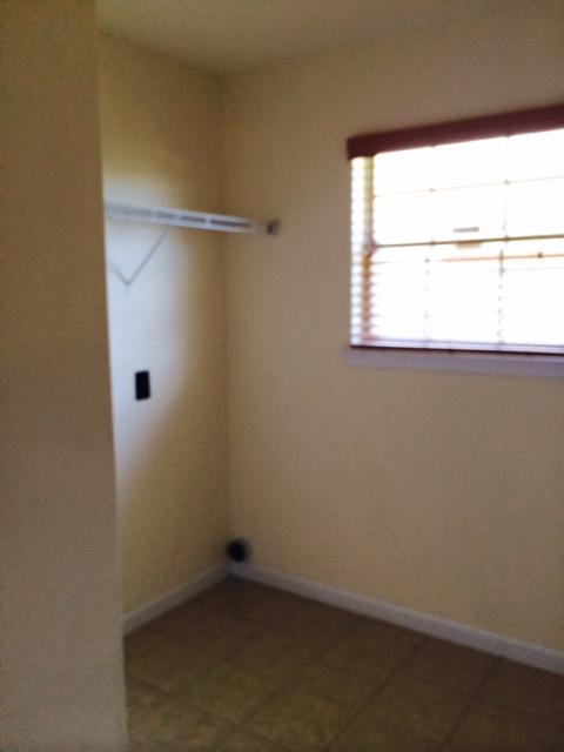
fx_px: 652
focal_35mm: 30
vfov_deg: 60.0
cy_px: 376
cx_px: 282
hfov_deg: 46.8
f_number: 2.2
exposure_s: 1/30
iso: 50
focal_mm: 4.12
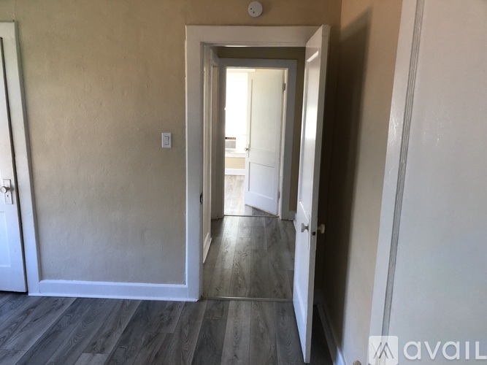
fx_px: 394
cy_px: 182
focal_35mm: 28
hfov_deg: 63.5
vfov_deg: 49.7
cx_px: 244
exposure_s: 1/30
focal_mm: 3.99
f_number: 1.8
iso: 25
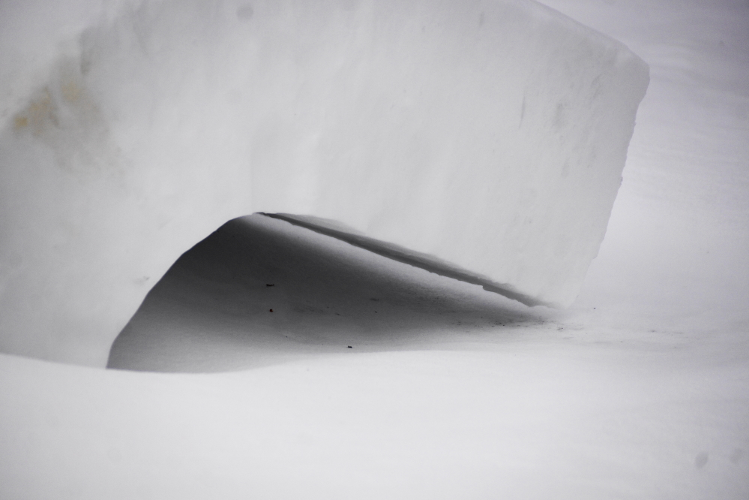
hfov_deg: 5.5
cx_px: 374
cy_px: 250
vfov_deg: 3.7
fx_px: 7801
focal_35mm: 375
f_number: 6.3
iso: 125
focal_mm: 250
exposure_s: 1/400
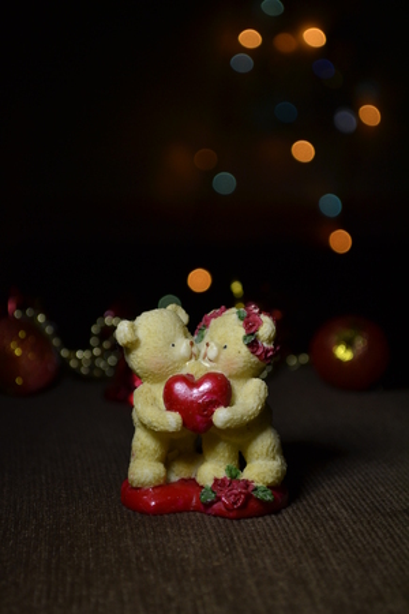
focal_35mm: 82
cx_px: 204
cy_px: 307
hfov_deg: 16.6
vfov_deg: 24.6
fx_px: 1406
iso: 400
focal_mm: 55
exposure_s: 1/200
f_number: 5.6
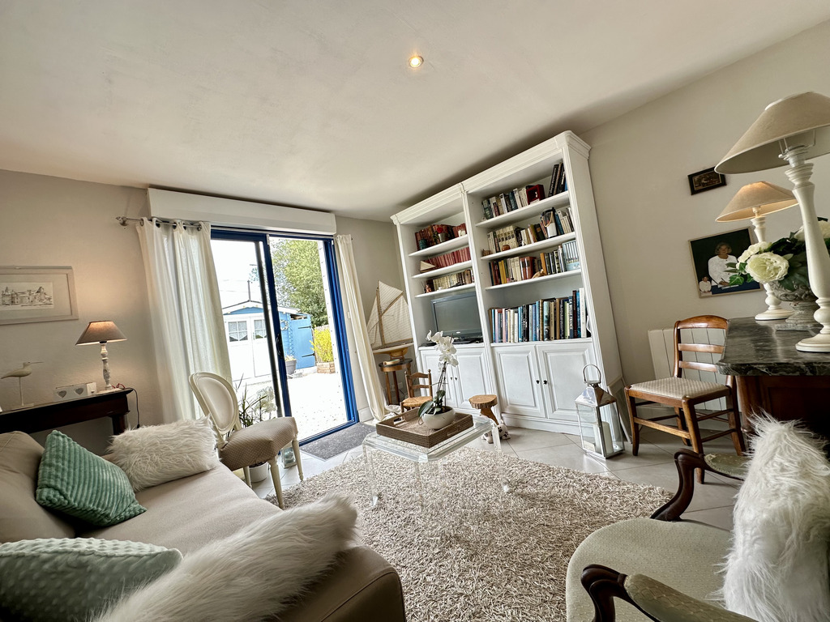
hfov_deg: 102.1
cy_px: 311
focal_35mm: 14
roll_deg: +7.8
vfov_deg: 85.7
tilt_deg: +1.6
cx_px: 415
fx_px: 336
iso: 64
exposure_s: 1/99
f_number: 2.2
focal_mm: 2.22
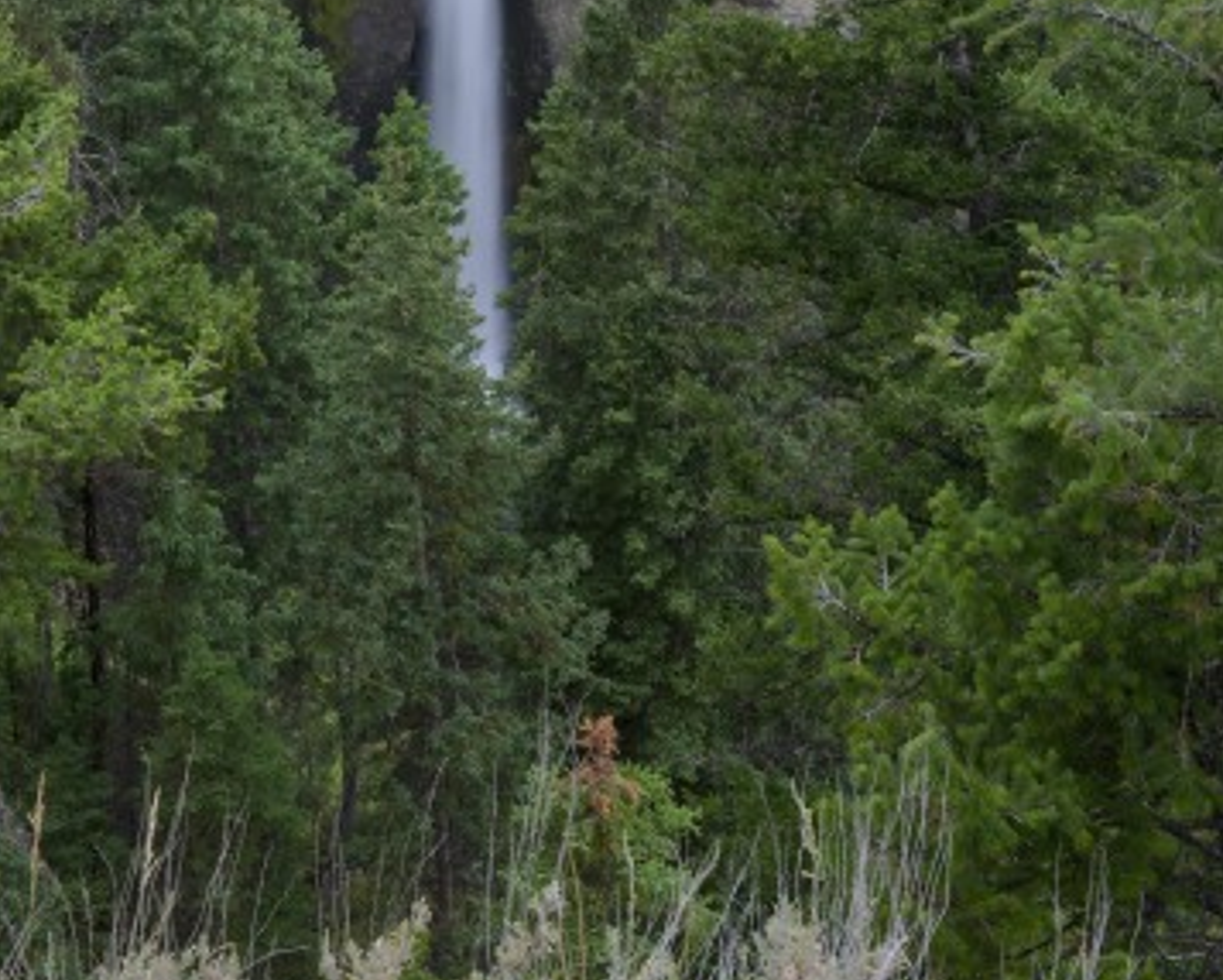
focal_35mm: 68
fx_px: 2463
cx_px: 613
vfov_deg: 22.1
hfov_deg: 27.9
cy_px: 142
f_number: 22
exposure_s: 1/2
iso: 100
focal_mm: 48
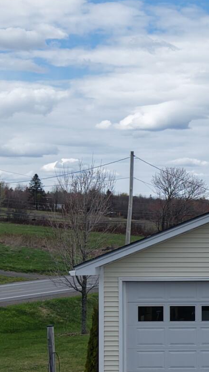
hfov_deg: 10.9
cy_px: 241
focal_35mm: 101
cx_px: 418
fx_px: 995
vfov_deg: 21.1
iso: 200
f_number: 1.8
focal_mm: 8.67
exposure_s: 1/5000
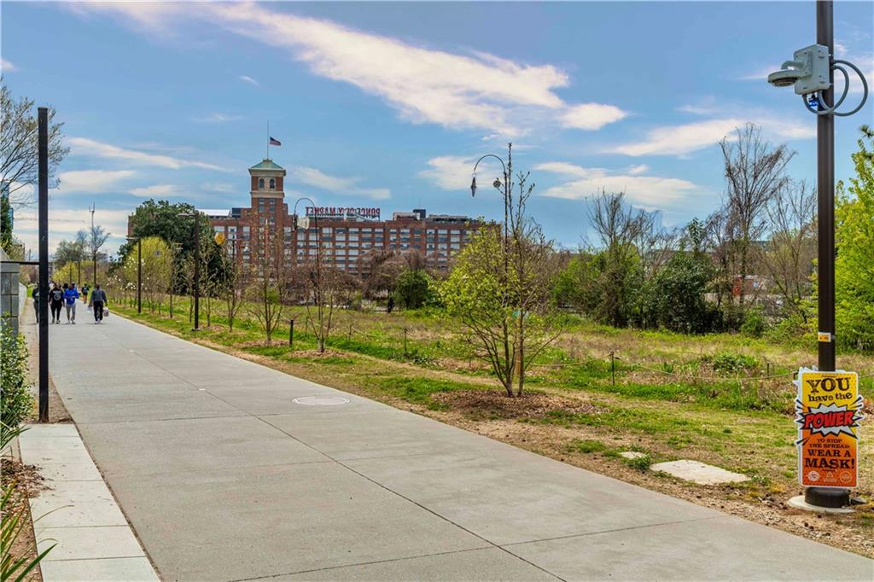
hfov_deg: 54.4
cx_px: 437
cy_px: 291
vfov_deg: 37.8
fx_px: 849
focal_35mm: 35
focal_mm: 35
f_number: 10
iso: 80
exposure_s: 1/250
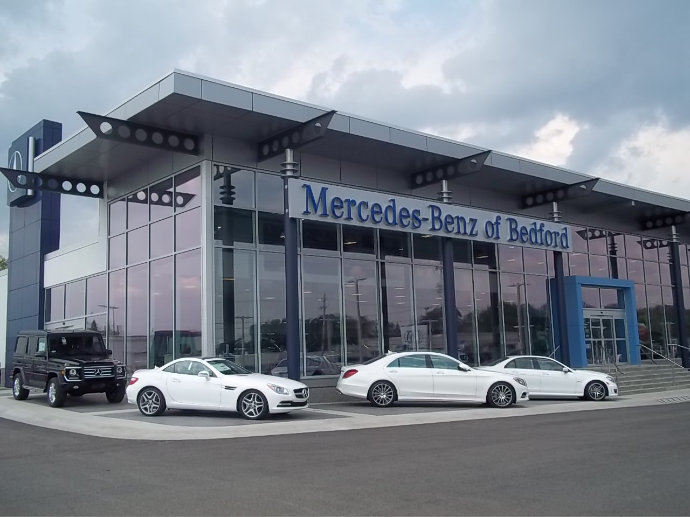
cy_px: 258
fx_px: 718
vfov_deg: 39.7
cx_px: 345
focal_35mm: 36
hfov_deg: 51.4
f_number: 8
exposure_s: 1/200
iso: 80
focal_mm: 6.5
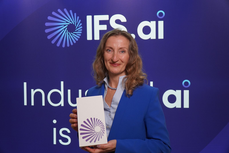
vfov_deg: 35.5
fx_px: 239
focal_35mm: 38
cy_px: 76
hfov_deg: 51.3
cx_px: 114
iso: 800
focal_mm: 25
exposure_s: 1/160
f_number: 4
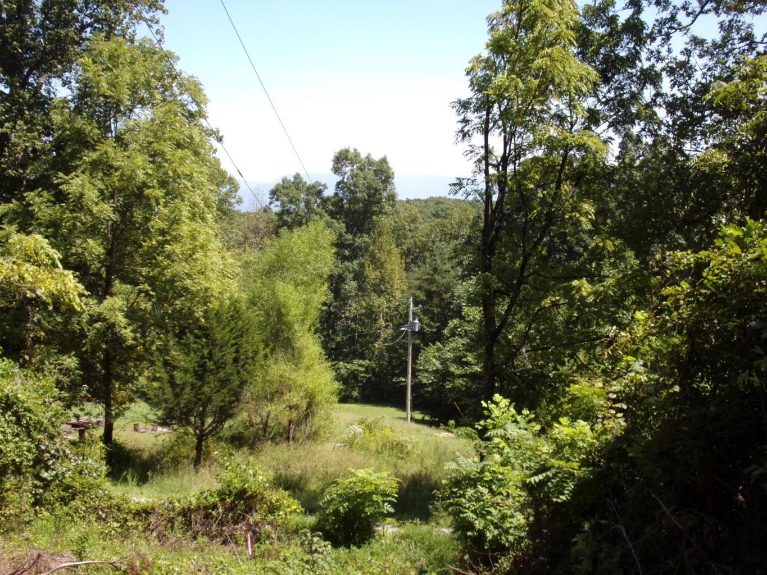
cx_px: 384
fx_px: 1019
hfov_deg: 41.2
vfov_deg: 31.5
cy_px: 288
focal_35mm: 46
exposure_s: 1/320
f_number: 4.1
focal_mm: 8.3
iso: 80
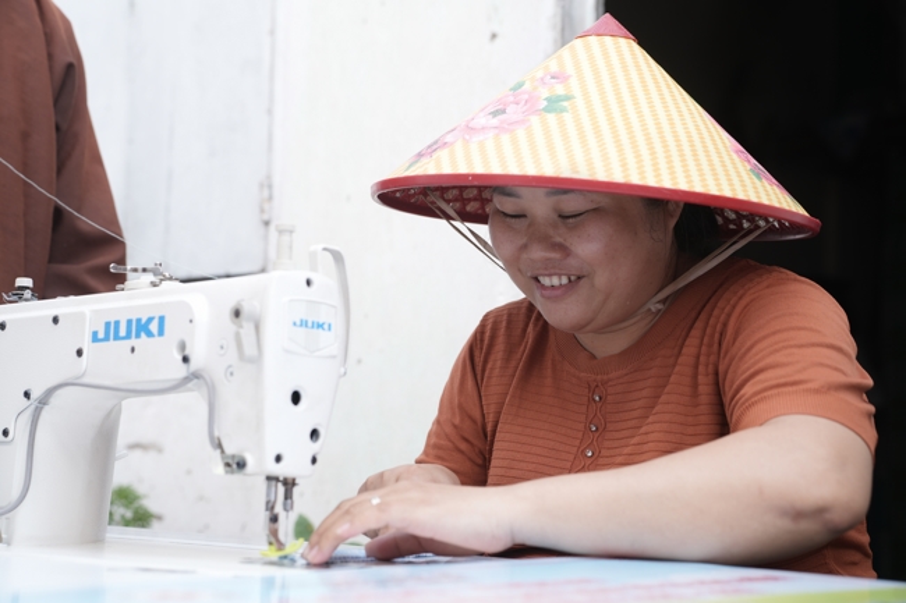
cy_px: 302
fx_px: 1359
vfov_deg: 25.0
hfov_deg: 36.9
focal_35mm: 54
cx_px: 453
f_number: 4
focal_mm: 54
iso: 125
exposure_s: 1/80
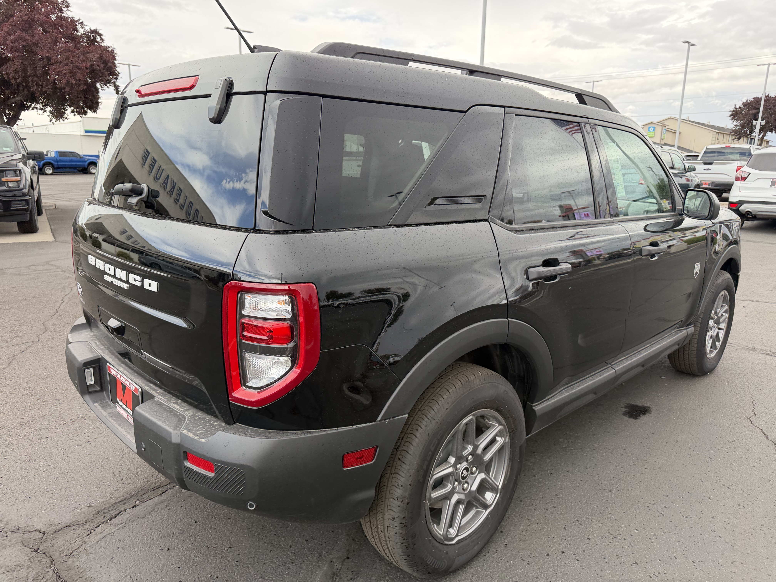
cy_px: 291
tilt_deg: -13.4
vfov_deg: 56.8
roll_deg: -3.4
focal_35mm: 24
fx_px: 538
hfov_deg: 71.6
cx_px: 388
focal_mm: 6.76
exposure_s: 1/543
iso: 100
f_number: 1.78
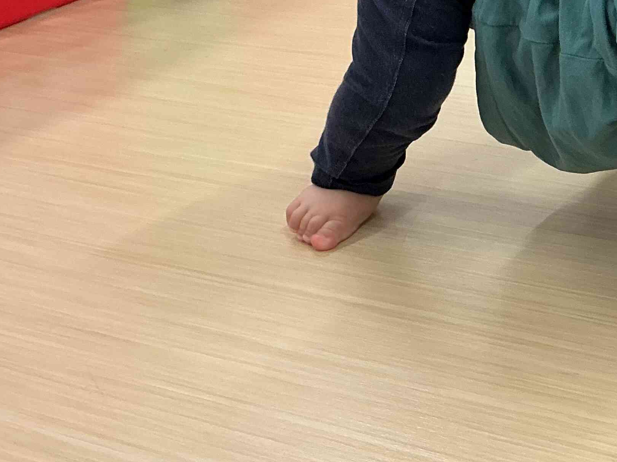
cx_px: 626
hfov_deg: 25.6
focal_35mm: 72
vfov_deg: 19.9
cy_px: 24
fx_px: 1283
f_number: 1.8
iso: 64
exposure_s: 1/120
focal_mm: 3
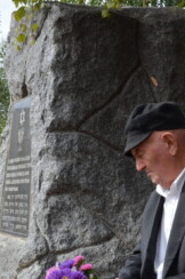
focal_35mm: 78
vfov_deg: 25.4
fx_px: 603
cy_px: 241
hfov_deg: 17.4
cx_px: 118
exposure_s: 1/100
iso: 100
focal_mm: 28
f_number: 9
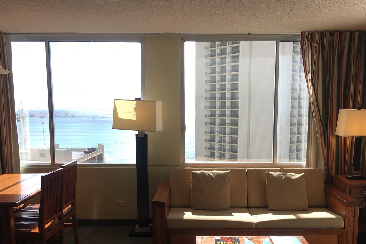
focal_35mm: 35
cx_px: 203
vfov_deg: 37.6
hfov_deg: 54.3
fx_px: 356
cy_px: 153
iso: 25
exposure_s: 1/327
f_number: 2.2
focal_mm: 4.15
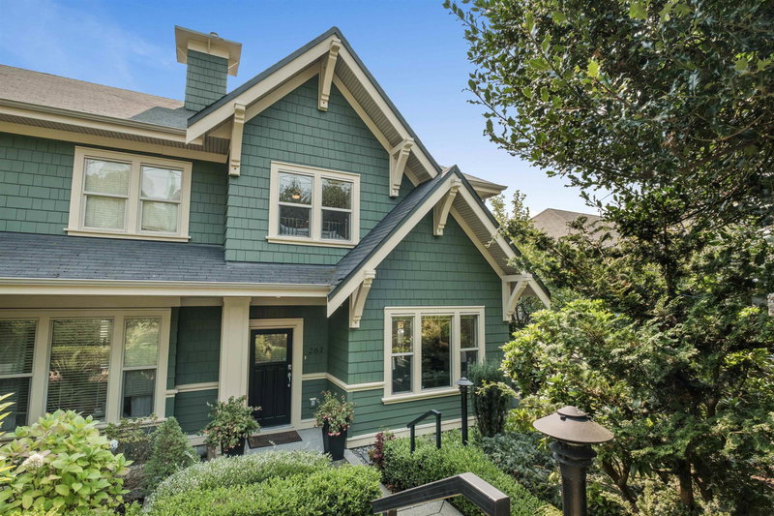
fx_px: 365
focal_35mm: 17
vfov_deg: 70.4
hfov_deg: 93.3
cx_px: 387
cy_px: 258
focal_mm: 11.5
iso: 400
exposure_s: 1/80
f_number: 8
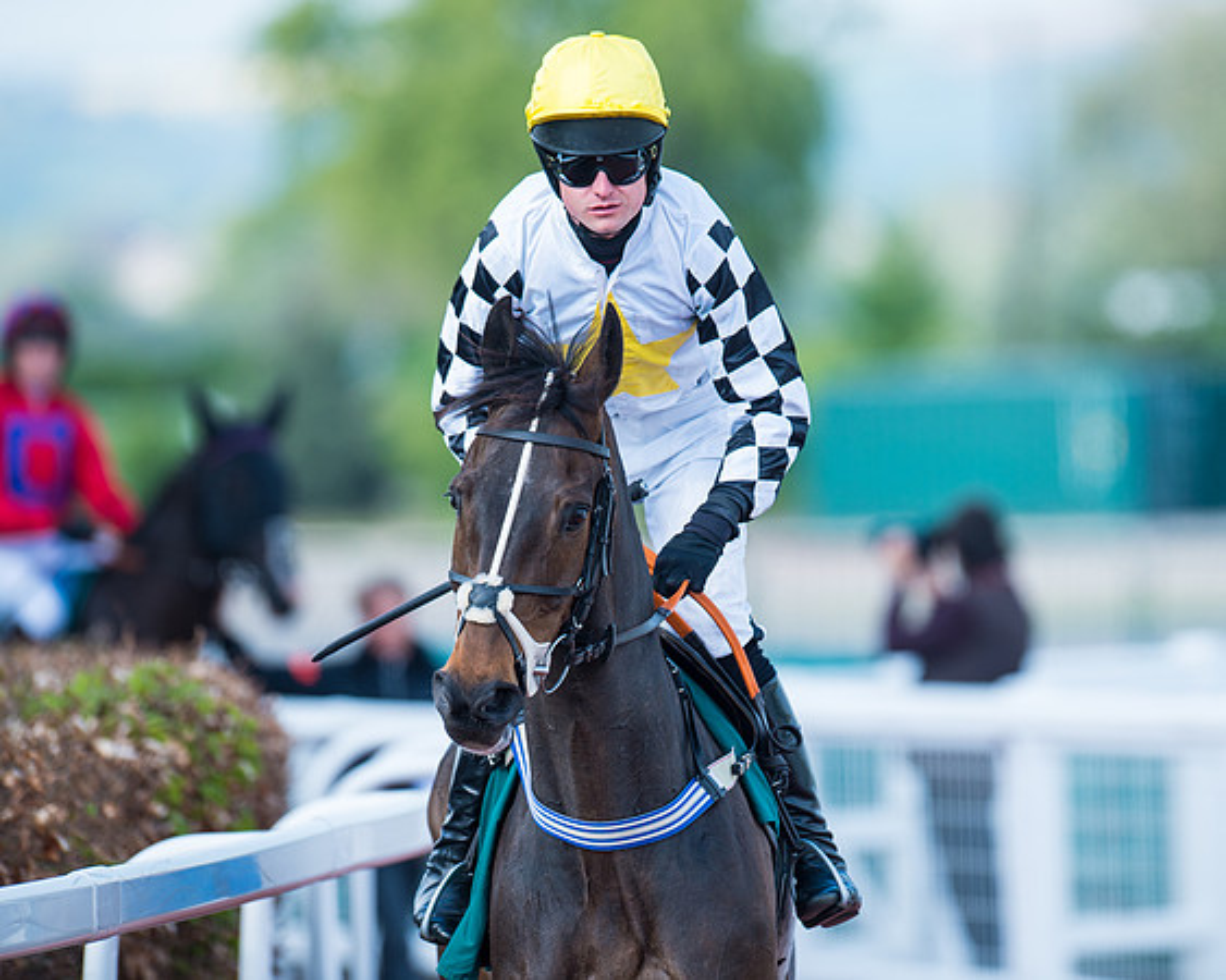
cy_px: 490
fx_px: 16360
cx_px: 737
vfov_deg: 3.4
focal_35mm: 451
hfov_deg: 4.3
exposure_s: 1/640
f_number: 5
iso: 160
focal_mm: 400
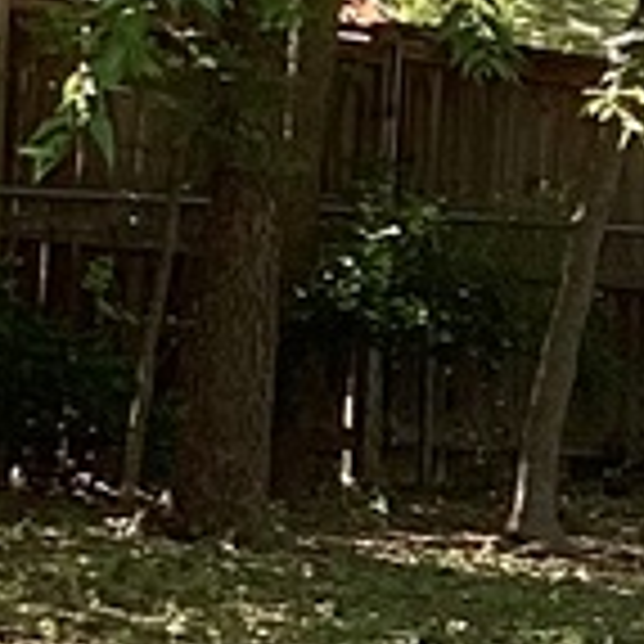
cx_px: 2567
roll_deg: -1.1
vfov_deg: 6.3
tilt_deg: -2.1
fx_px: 5788
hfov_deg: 5.5
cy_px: 892
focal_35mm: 275
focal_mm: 3.3
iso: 32
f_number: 2.4
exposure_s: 1/100
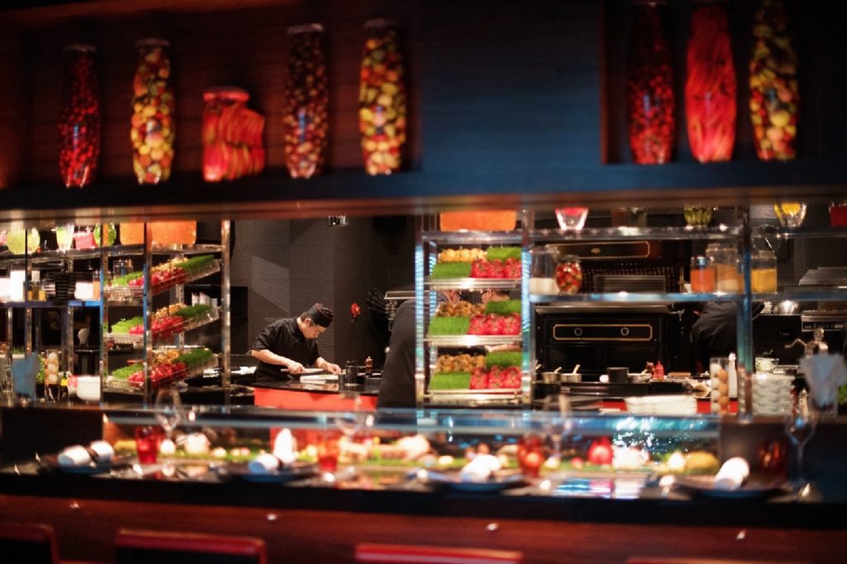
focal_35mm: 50
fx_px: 1176
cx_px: 424
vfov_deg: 27.0
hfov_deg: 39.6
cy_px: 282
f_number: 1.4
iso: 2500
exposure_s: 1/160
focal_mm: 50
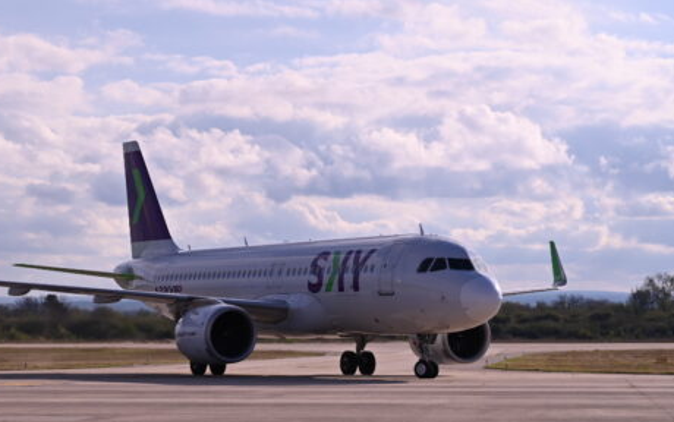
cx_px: 215
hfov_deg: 17.5
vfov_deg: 11.0
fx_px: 2187
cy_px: 256
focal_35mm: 119
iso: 250
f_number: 5.6
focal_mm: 70
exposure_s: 1/4000
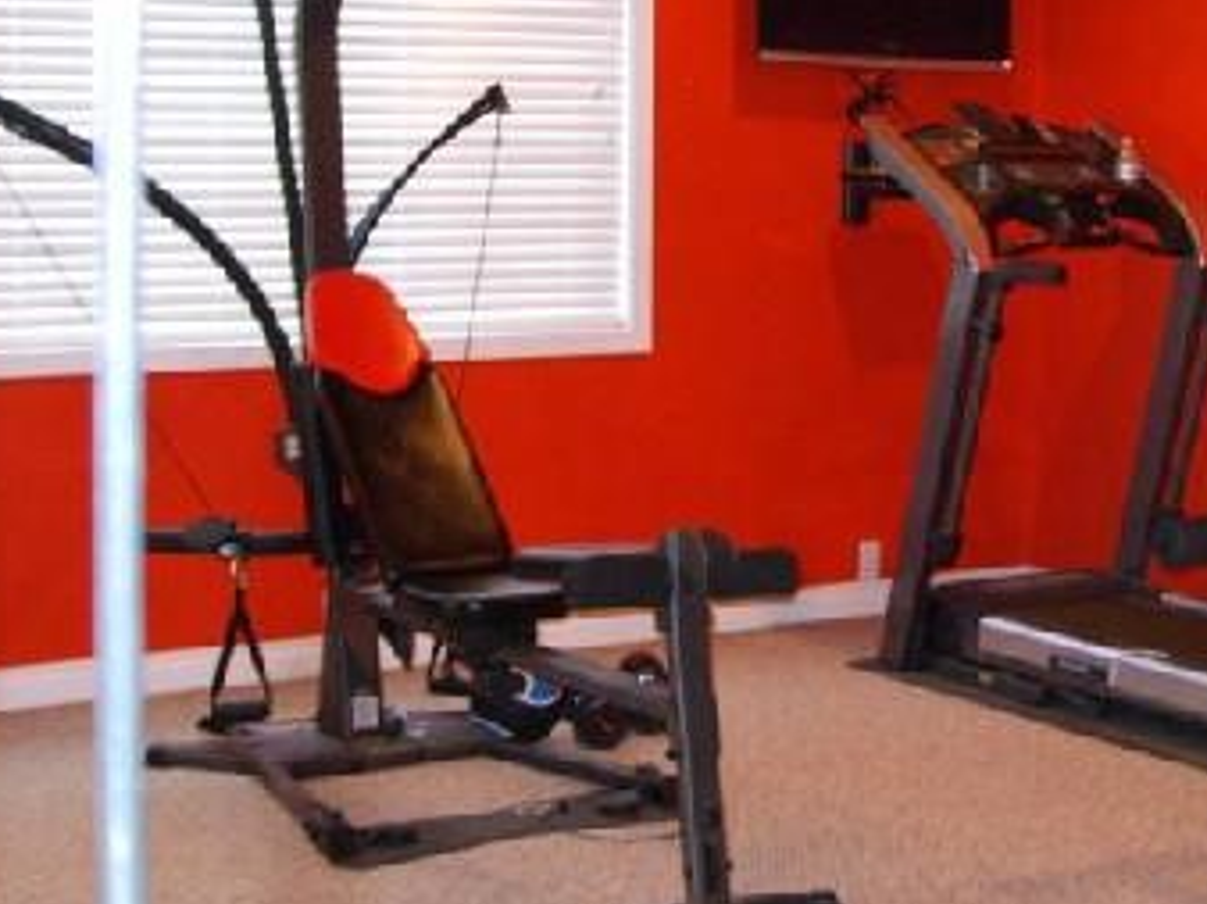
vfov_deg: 20.4
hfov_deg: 26.9
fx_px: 2509
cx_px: 807
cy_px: 418
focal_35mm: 72
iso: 400
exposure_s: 1/30
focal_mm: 7.8
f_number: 2.8
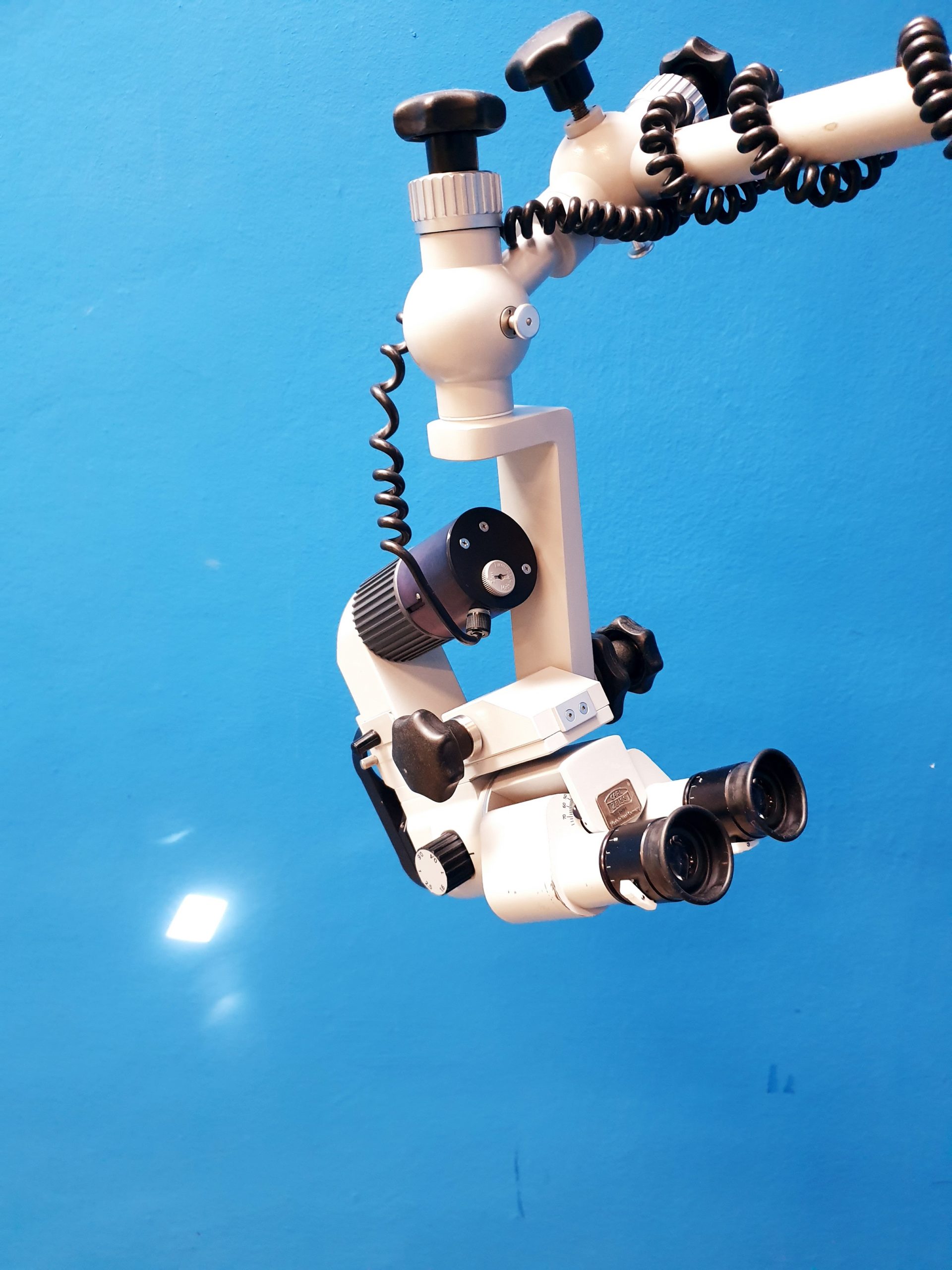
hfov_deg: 53.1
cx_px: 476
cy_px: 635
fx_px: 953
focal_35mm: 26
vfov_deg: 67.3
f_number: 1.5
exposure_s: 1/50
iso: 250
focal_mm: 4.3
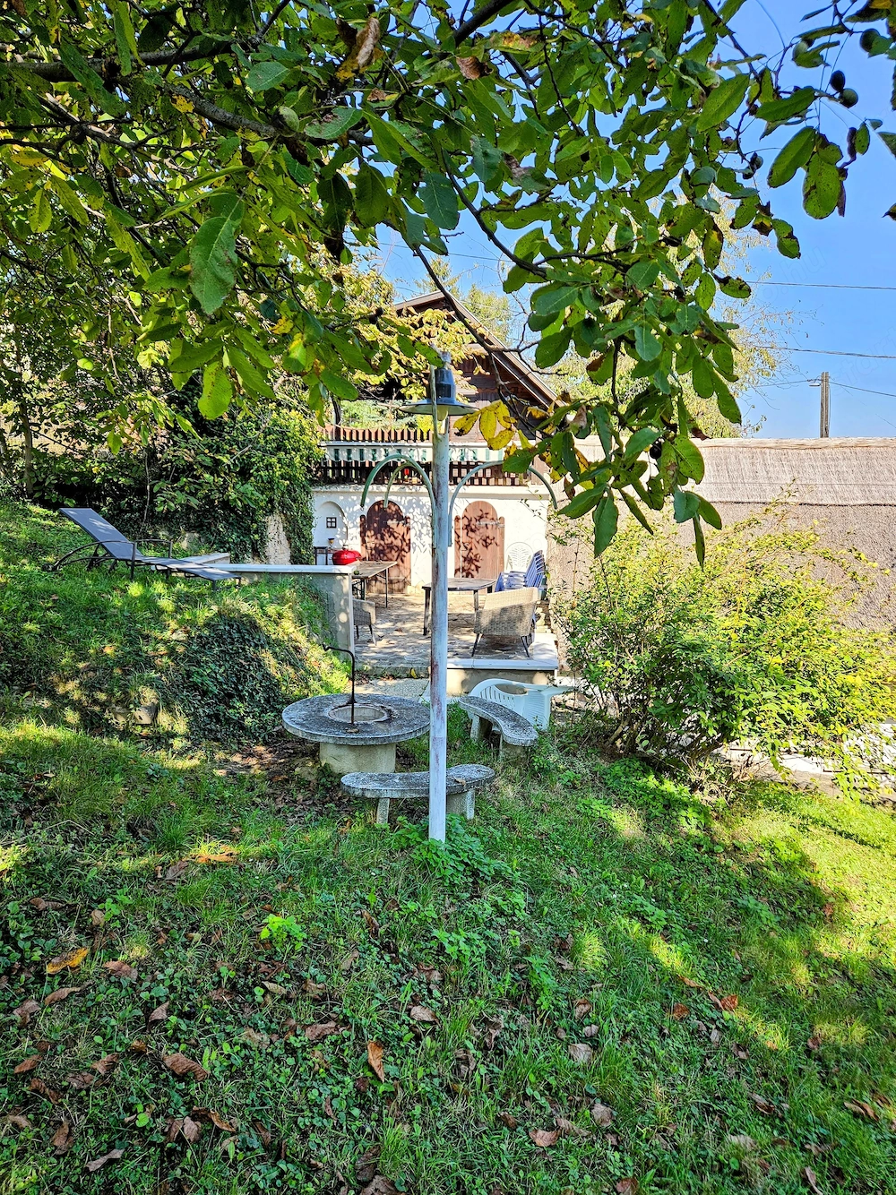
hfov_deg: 58.9
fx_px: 794
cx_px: 448
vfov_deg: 73.9
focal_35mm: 23
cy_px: 598
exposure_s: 1/585
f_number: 1.8
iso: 32
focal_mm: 5.4
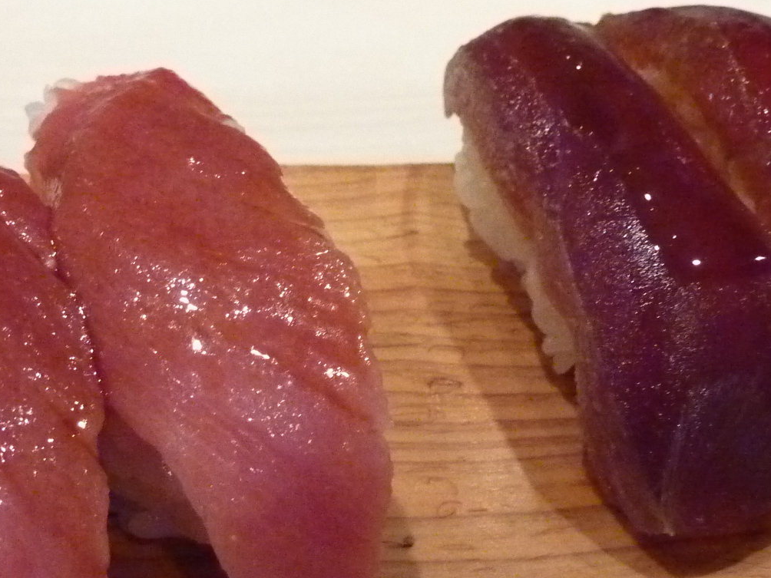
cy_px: 394
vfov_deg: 28.3
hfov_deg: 37.4
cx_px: 438
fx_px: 1136
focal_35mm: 51
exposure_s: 1/50
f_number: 3.3
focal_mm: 4.1
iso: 800
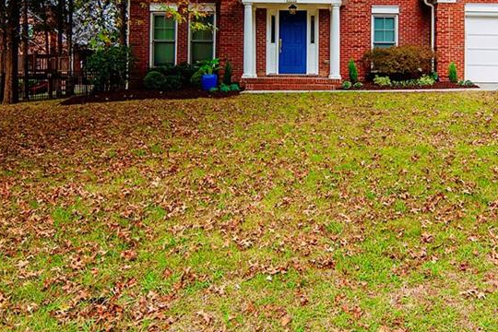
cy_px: 79
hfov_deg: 51.3
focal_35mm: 37
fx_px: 511
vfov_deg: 35.1
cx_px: 316
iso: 200
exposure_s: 1/250
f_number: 8
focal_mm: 13
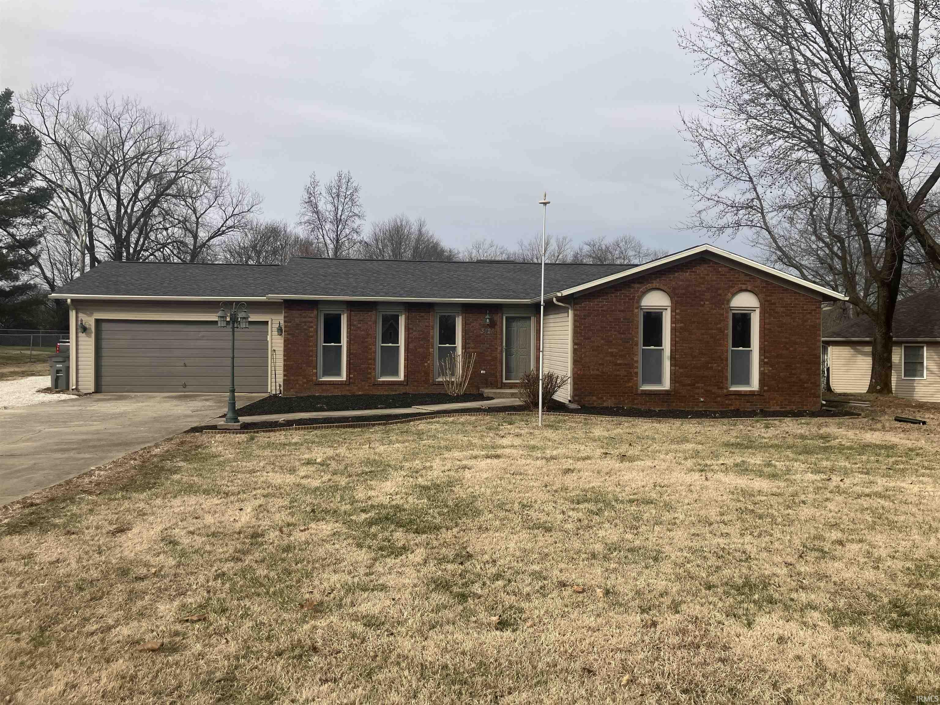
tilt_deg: +0.5
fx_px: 760
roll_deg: -1.4
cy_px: 352
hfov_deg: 63.4
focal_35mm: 28
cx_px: 470
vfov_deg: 49.7
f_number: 1.8
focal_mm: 3.99
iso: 32
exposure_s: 1/1869
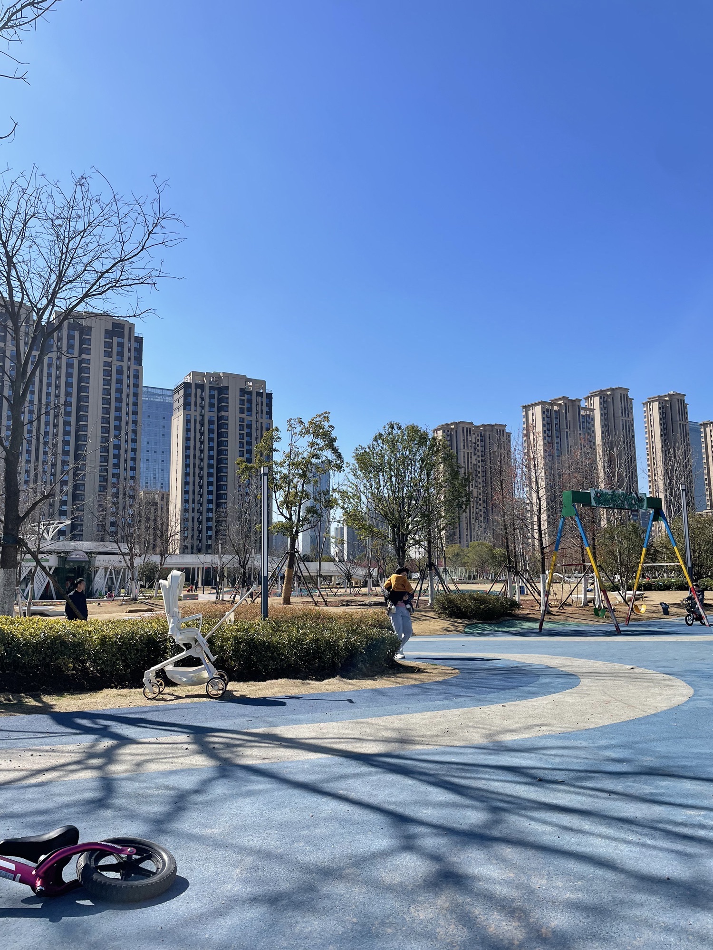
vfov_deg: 67.3
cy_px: 475
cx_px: 356
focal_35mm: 26
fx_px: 714
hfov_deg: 53.1
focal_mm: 4.2
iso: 32
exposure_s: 1/3610
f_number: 1.6
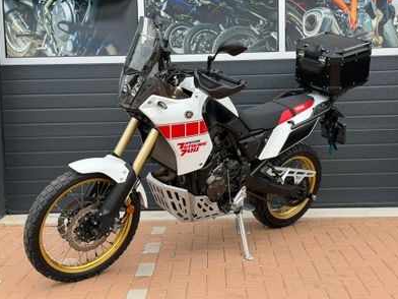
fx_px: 563
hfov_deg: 38.9
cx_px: 200
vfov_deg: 29.7
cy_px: 151
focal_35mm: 49
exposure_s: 1/1678
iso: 80
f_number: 1.78
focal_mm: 6.76
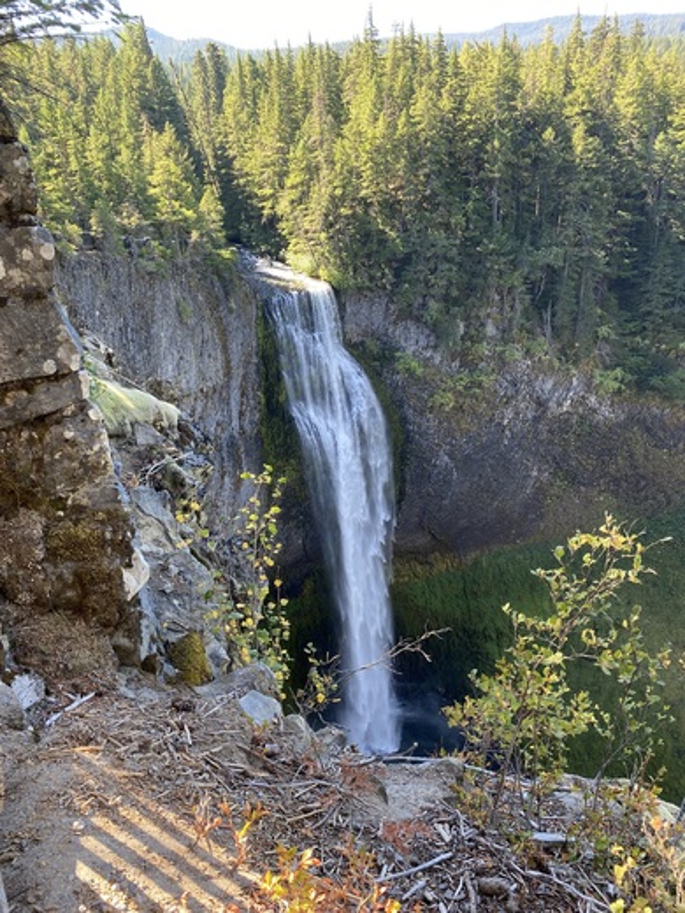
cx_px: 342
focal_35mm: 26
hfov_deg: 53.1
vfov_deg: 67.3
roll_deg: +3.2
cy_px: 456
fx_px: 686
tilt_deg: -23.3
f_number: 1.8
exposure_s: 1/121
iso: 40
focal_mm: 4.25
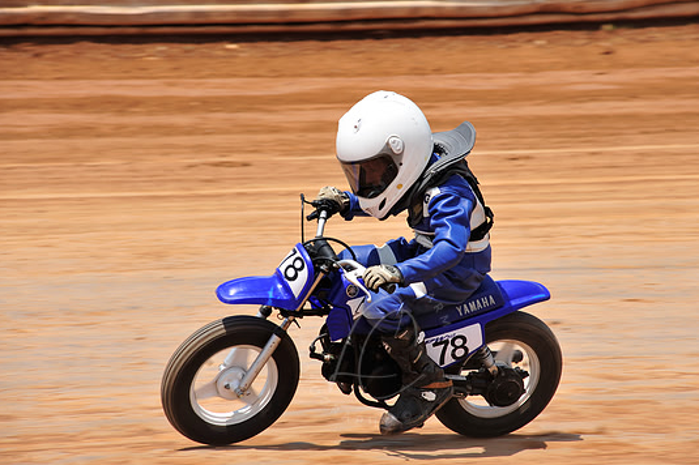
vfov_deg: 6.3
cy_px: 227
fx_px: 4211
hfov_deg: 9.5
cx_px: 375
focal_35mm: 217
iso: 200
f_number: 10
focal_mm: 200
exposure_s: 1/400
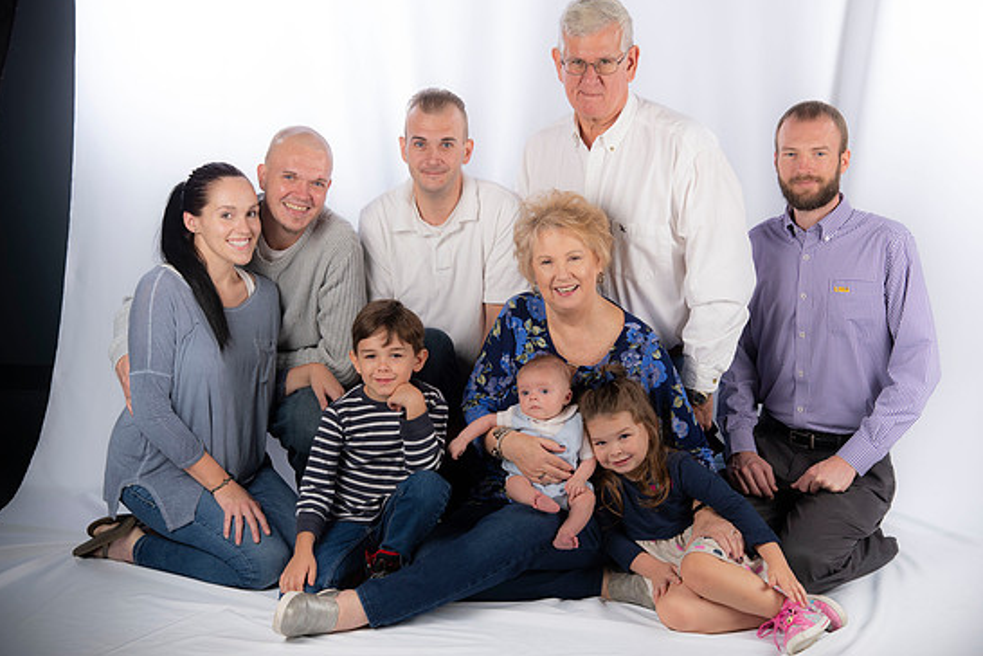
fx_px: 1884
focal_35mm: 69
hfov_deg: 29.2
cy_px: 312
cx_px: 515
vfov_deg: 19.7
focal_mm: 65
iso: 100
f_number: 5.6
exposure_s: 1/200
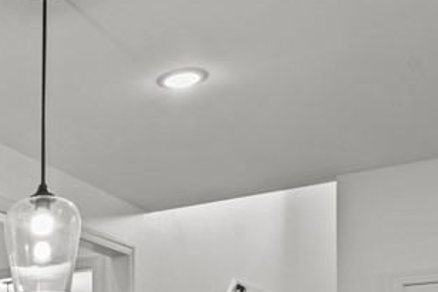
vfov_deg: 18.5
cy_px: 405
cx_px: -132
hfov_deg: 25.8
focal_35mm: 67
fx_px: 815
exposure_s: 1/1.67
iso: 400
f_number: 8
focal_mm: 19
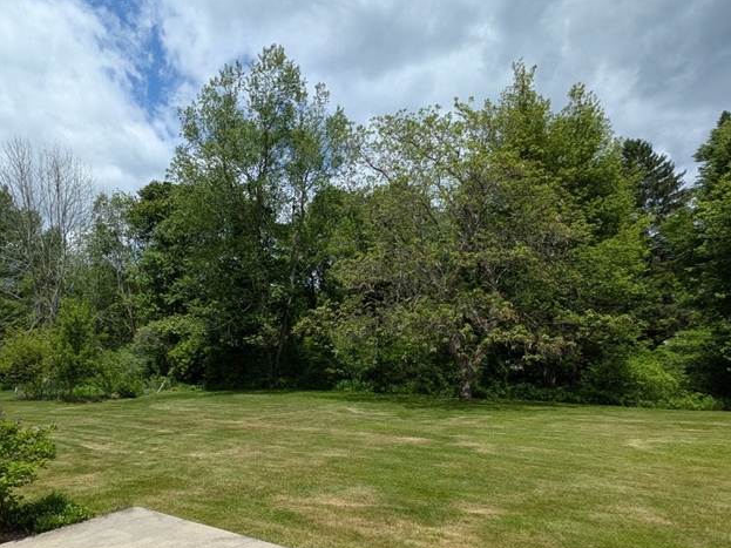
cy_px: 336
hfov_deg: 72.3
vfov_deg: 58.3
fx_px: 486
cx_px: 262
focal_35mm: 23
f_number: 2.2
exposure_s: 1/2294
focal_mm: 1.85
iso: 47
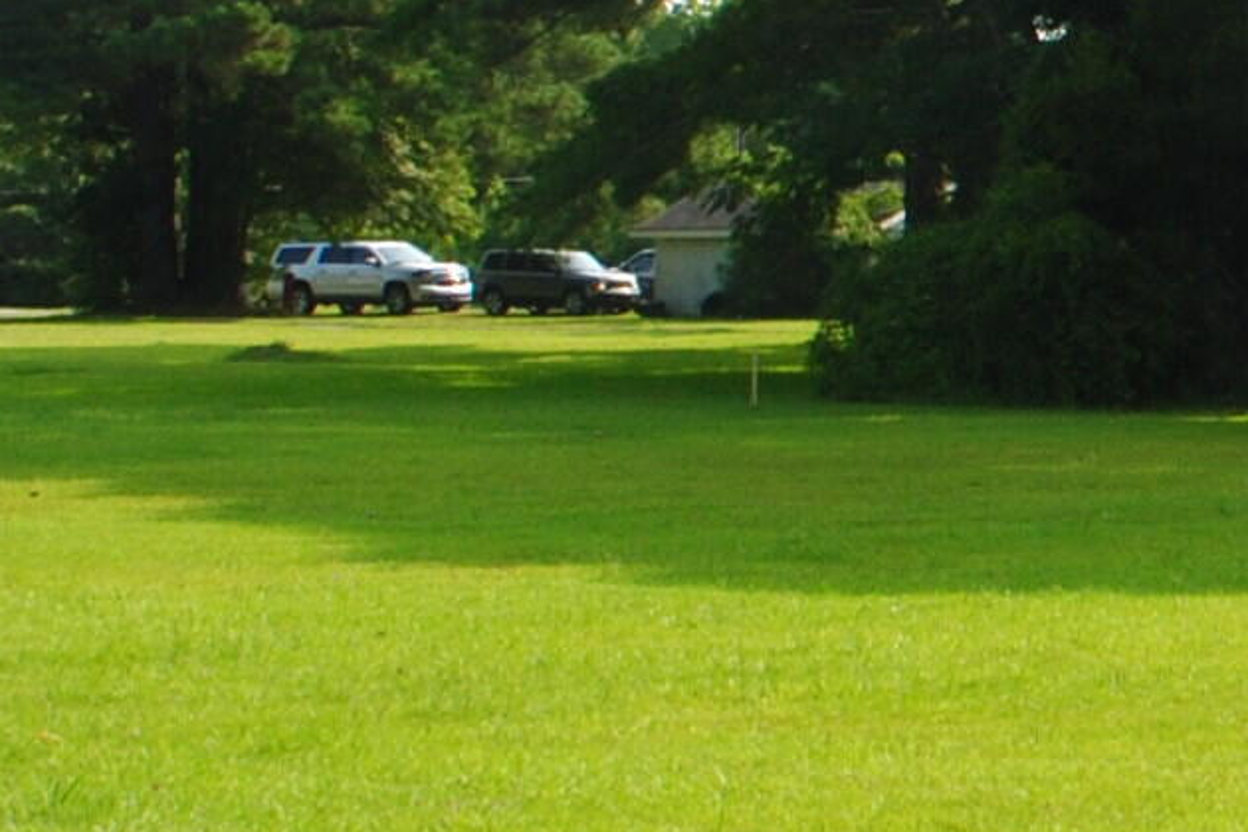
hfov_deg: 12.8
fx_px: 5269
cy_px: 180
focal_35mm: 152
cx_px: 1838
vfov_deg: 9.0
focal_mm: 22
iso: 200
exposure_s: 1/160
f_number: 9
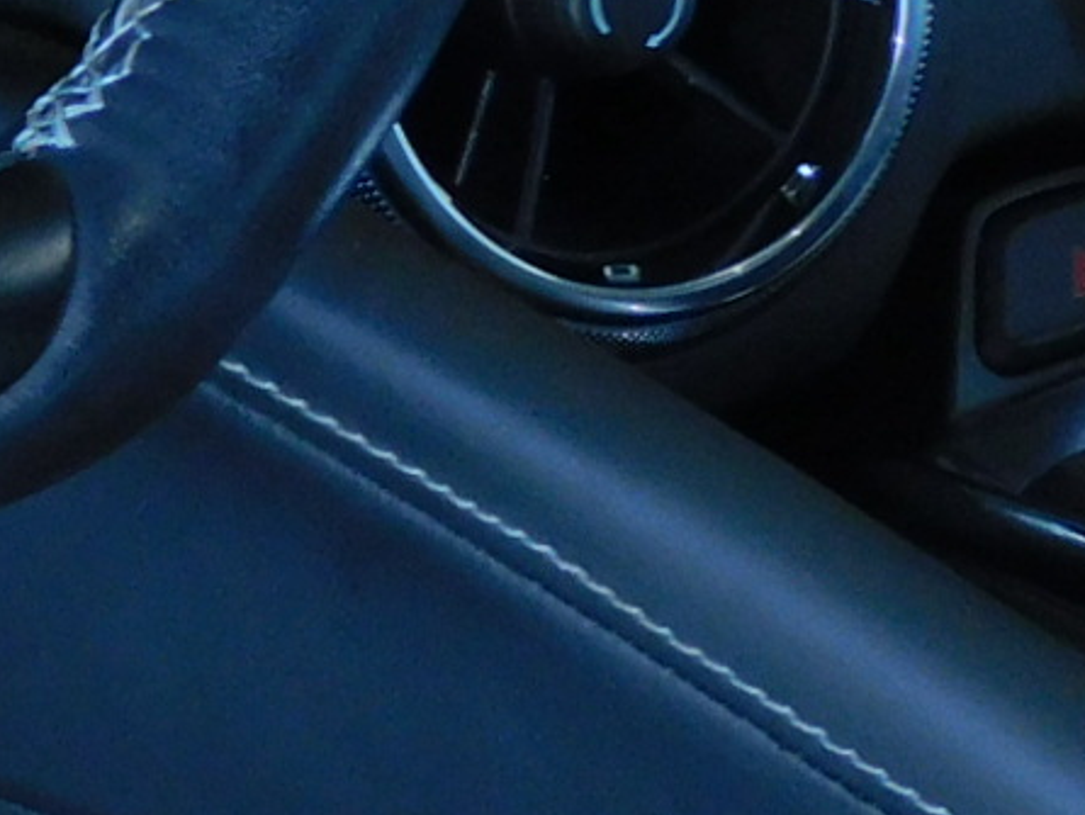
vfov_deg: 5.2
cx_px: -1156
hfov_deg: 6.8
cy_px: -997
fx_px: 8781
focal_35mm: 280
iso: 200
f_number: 4
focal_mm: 9.9
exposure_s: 1/30
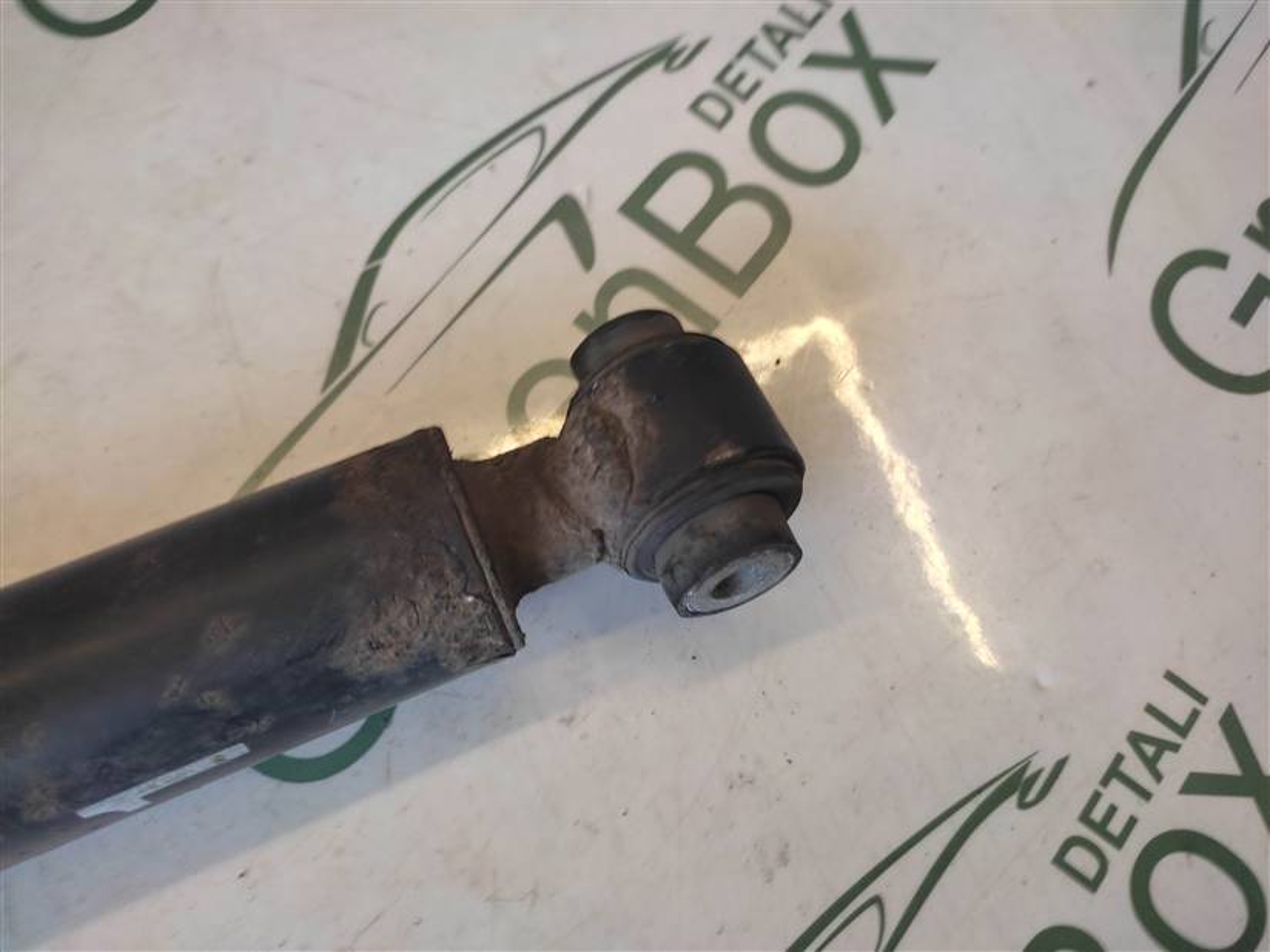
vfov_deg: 53.1
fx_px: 954
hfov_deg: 67.3
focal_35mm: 26
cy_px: 476
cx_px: 635
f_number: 1.79
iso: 132
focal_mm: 4.74
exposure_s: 1/50
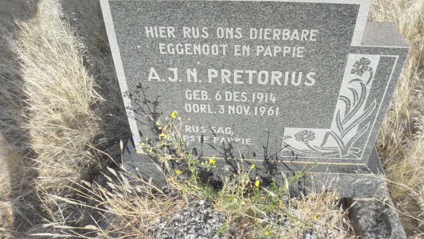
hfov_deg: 66.0
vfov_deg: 39.7
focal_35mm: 29
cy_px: 78
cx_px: 207
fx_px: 326
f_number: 6.3
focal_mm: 4.6
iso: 200
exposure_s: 1/500
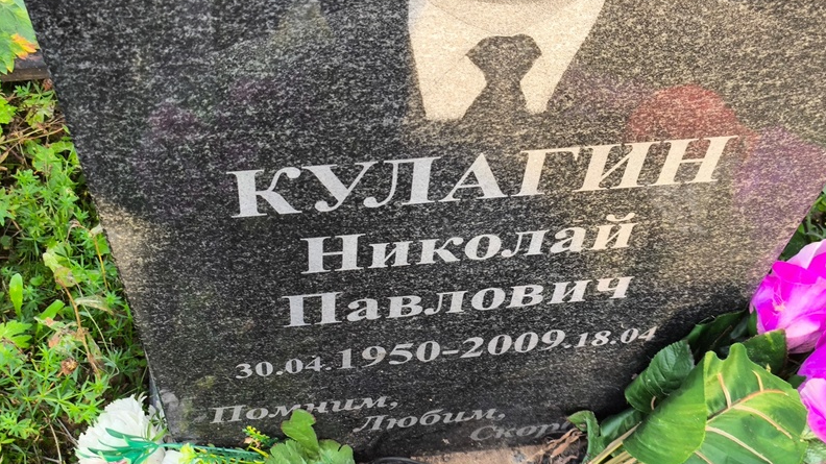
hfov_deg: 37.9
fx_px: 1204
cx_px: 416
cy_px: 230
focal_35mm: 55
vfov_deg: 21.8
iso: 50
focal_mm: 4.71
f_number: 1.7
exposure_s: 1/50
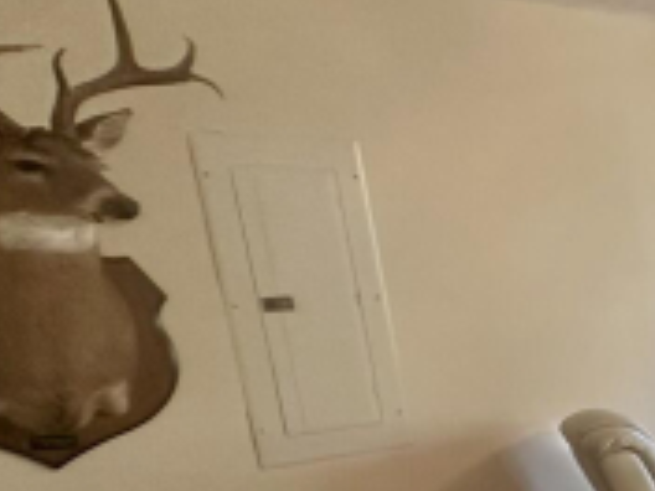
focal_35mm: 53
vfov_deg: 26.7
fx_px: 1003
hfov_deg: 22.3
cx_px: 1167
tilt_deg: -12.6
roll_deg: +1.1
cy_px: 435
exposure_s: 1/60
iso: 200
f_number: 2.2
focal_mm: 2.22
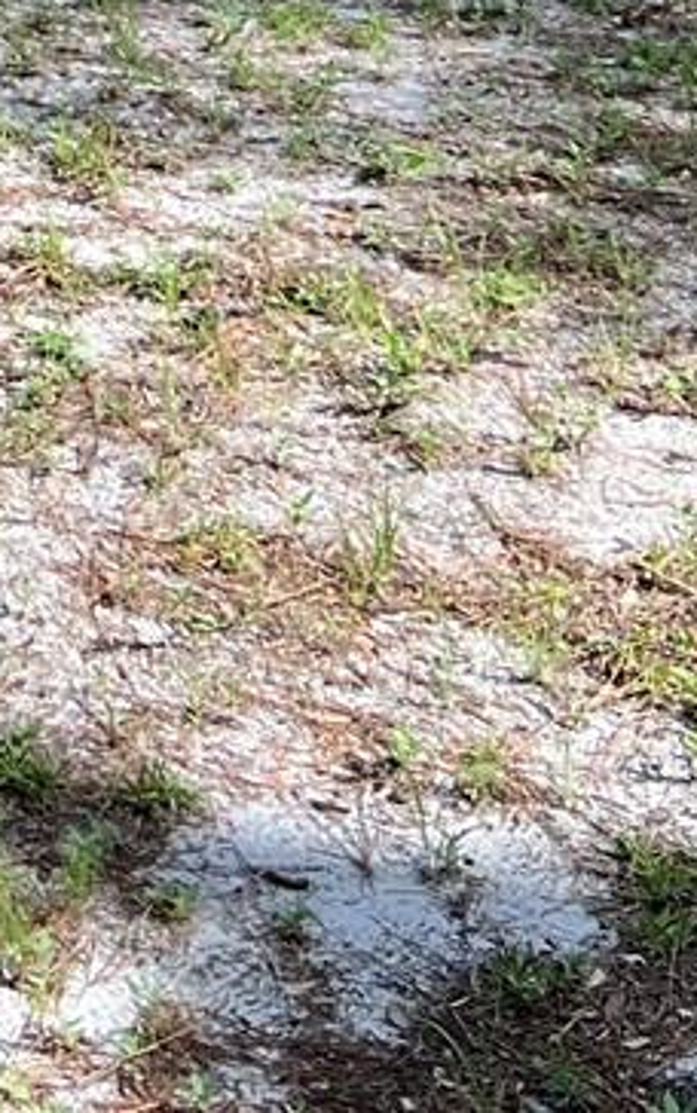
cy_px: -474
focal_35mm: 121
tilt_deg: -11.2
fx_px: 3672
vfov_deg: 16.0
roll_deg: -1.5
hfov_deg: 10.2
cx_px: -556
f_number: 1.5
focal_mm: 5.7
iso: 50
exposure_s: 1/1068
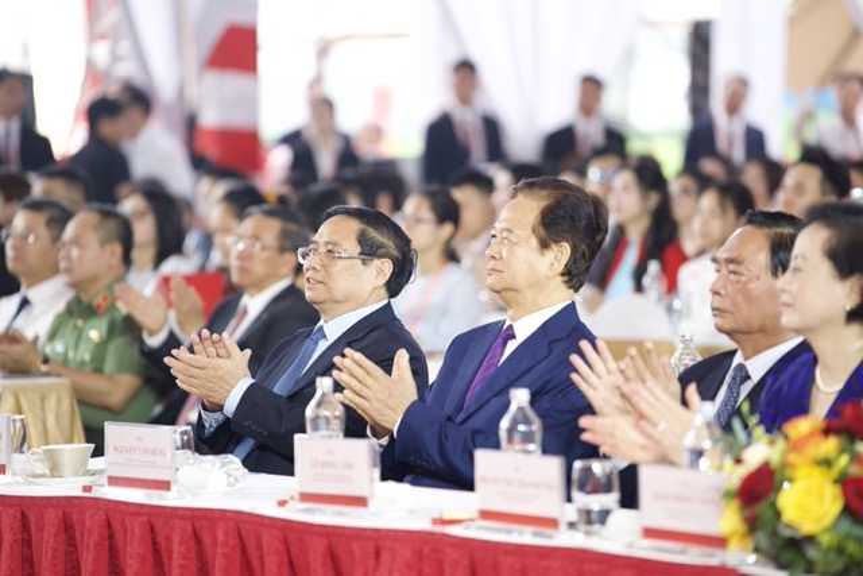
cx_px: 432
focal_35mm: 200
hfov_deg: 10.3
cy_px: 288
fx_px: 4795
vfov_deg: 6.9
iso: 1000
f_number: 3.2
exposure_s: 1/320
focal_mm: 200
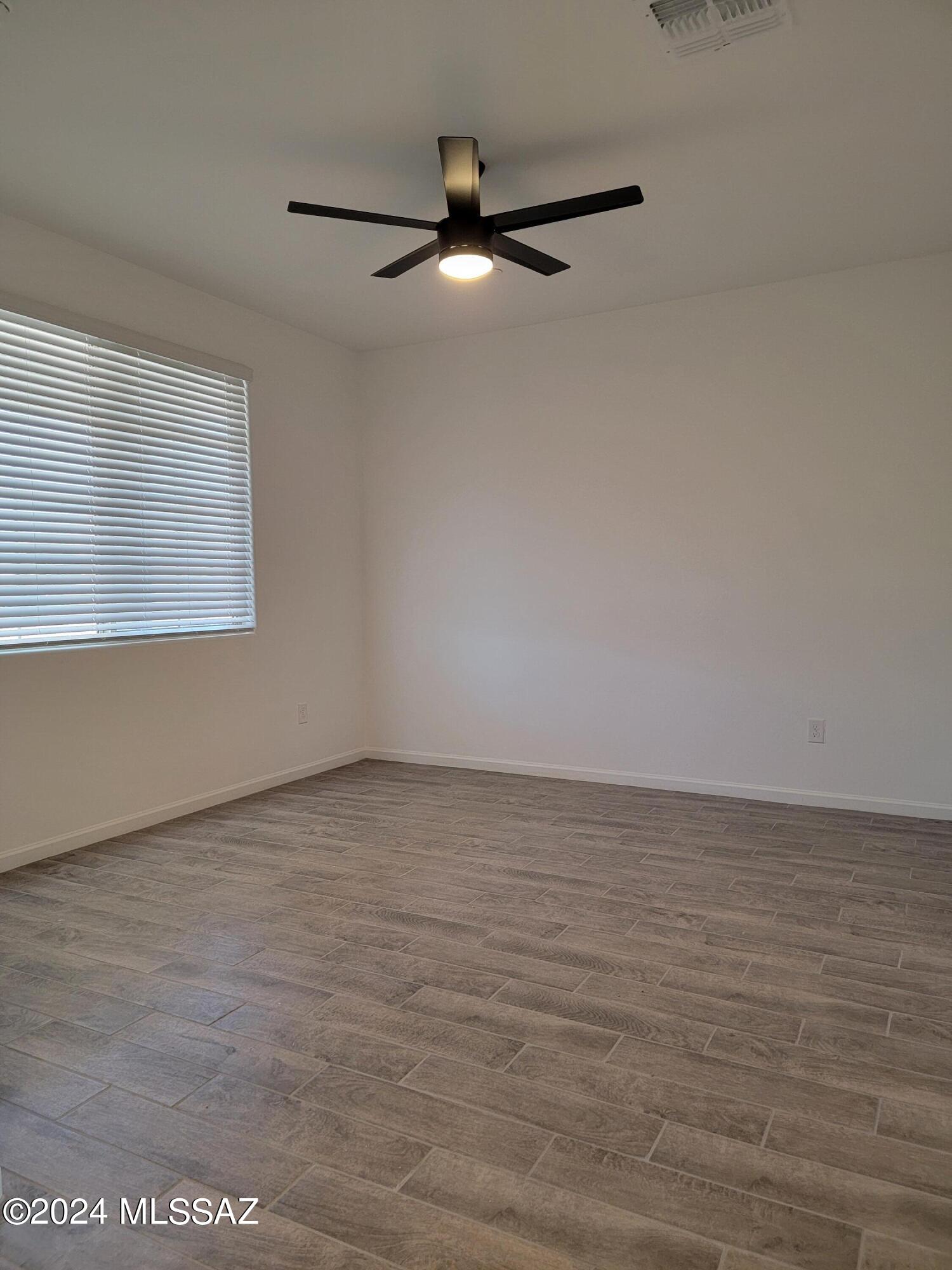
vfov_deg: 71.6
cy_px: 635
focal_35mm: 24
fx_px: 880
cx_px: 476
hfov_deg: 56.8
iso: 200
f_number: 1.8
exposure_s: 1/120
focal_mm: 6.7
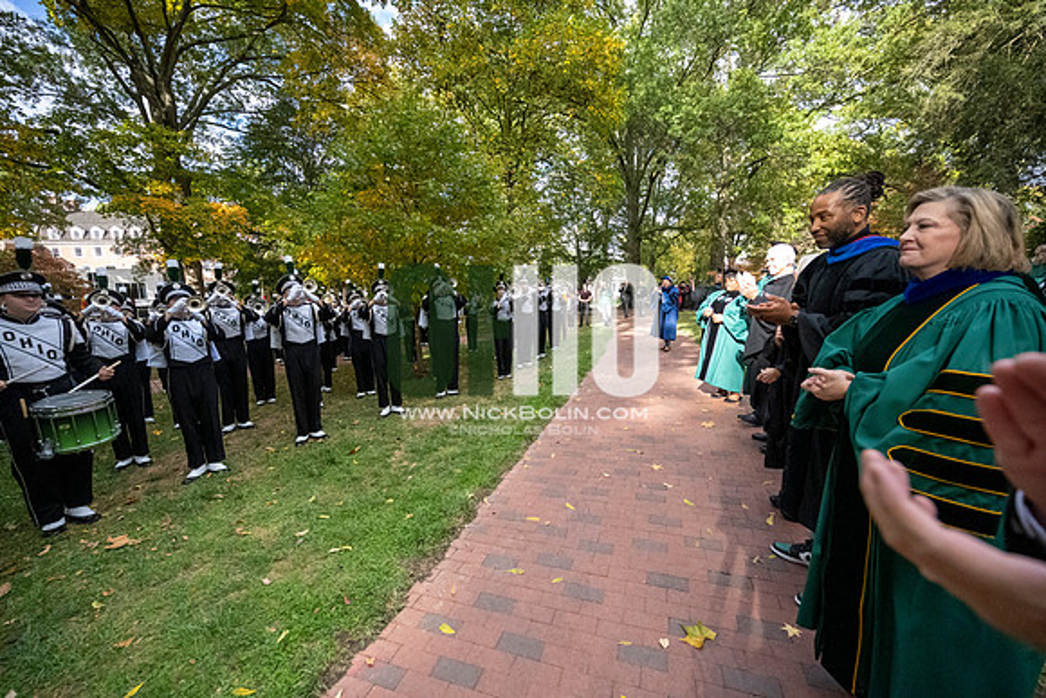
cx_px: 523
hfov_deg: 104.2
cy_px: 349
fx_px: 407
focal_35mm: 14
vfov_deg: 81.2
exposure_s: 1/8000
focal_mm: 14
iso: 6400
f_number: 4
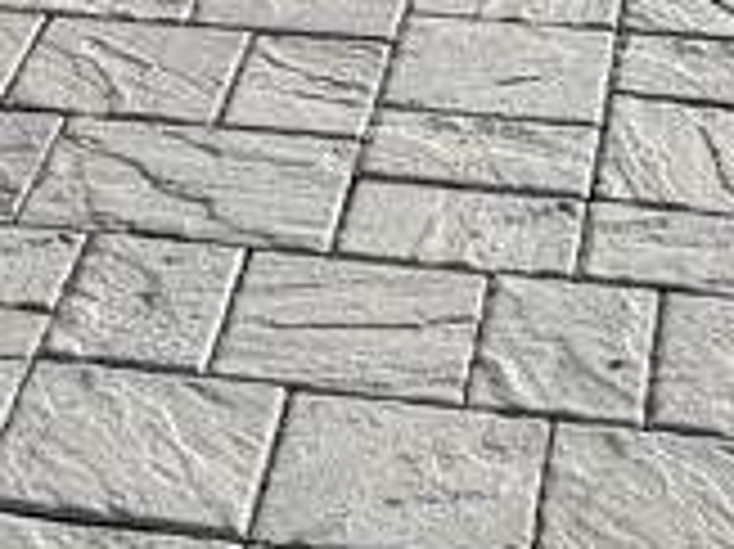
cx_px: 59
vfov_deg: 9.6
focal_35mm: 151
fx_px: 3199
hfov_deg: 13.0
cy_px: -225
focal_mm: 6.76
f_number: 1.78
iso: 80
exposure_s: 1/7353
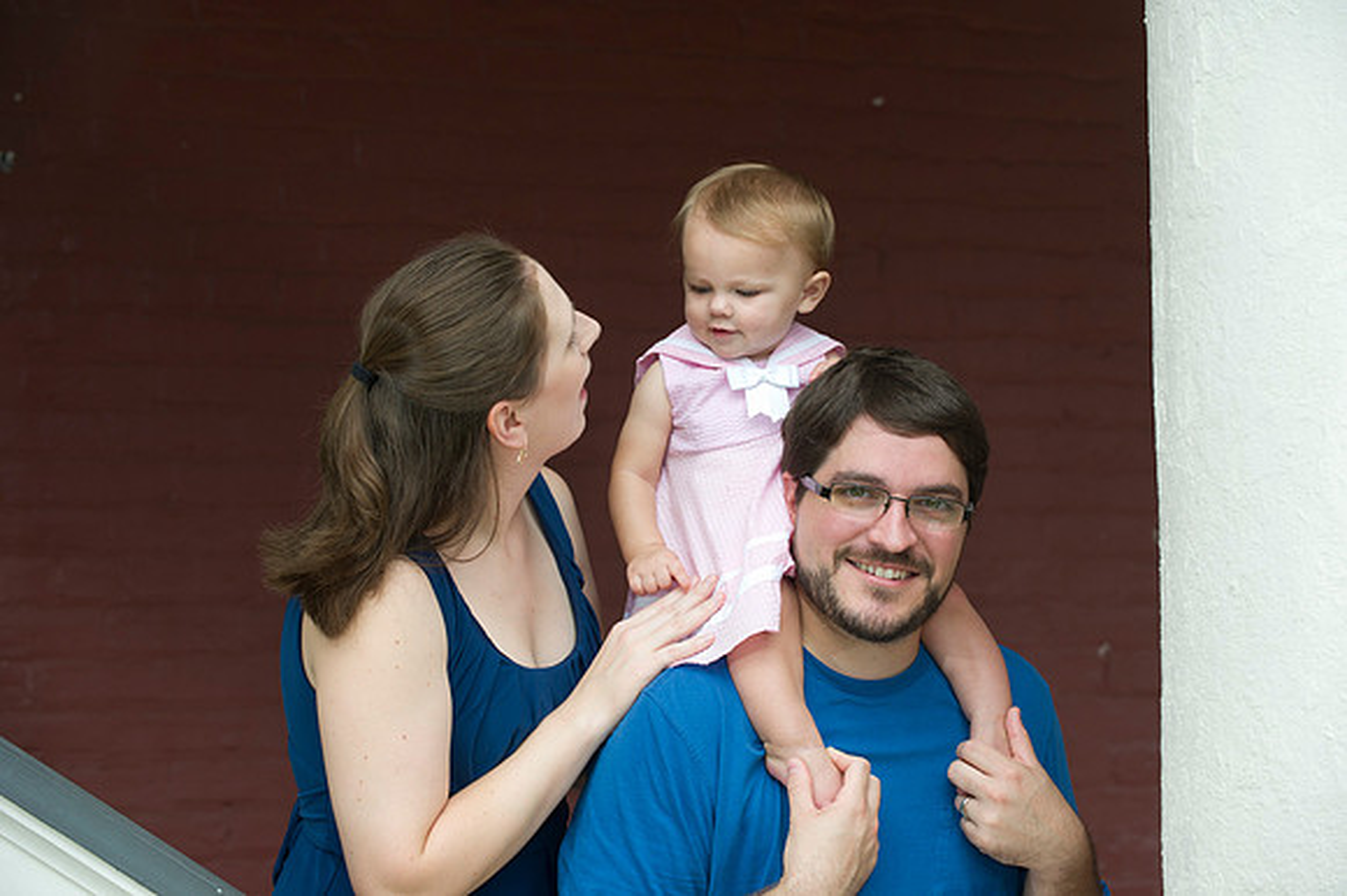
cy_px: 448
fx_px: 3926
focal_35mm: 105
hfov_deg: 19.5
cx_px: 674
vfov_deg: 13.0
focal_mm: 105
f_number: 5
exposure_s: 1/160
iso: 400
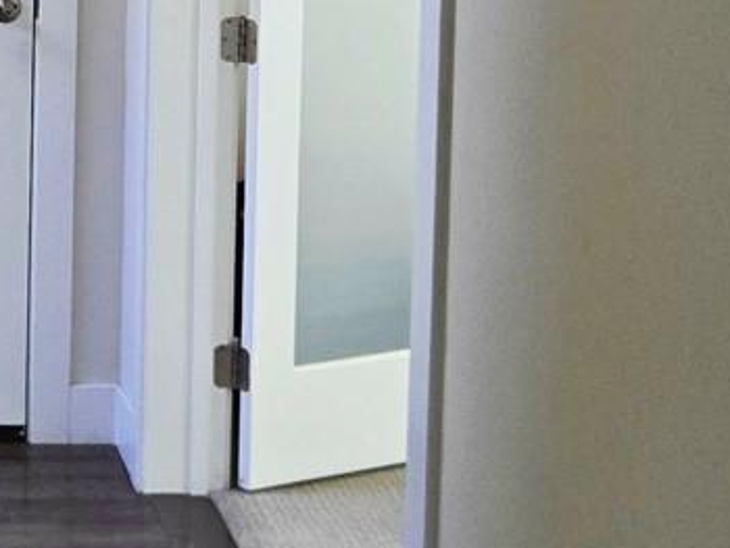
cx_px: -90
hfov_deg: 18.0
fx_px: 2216
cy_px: -121
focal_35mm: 105
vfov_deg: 13.7
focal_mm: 5.4
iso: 125
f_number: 1.8
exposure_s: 1/180
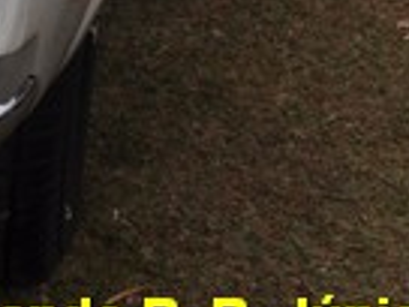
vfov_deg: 7.5
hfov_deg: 9.1
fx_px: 2257
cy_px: -316
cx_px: -636
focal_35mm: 191
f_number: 10
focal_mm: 24
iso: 200
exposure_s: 1/400
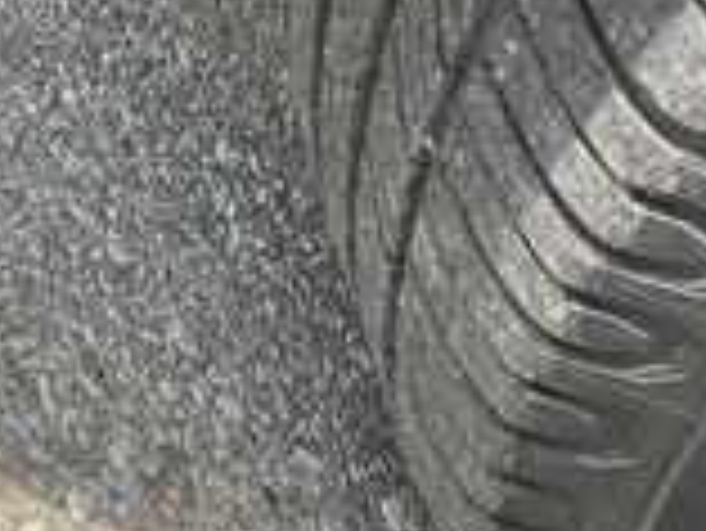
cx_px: 360
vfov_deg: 19.8
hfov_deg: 26.3
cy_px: 153
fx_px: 1510
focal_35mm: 74
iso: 25
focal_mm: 3
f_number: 1.8
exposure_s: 1/432
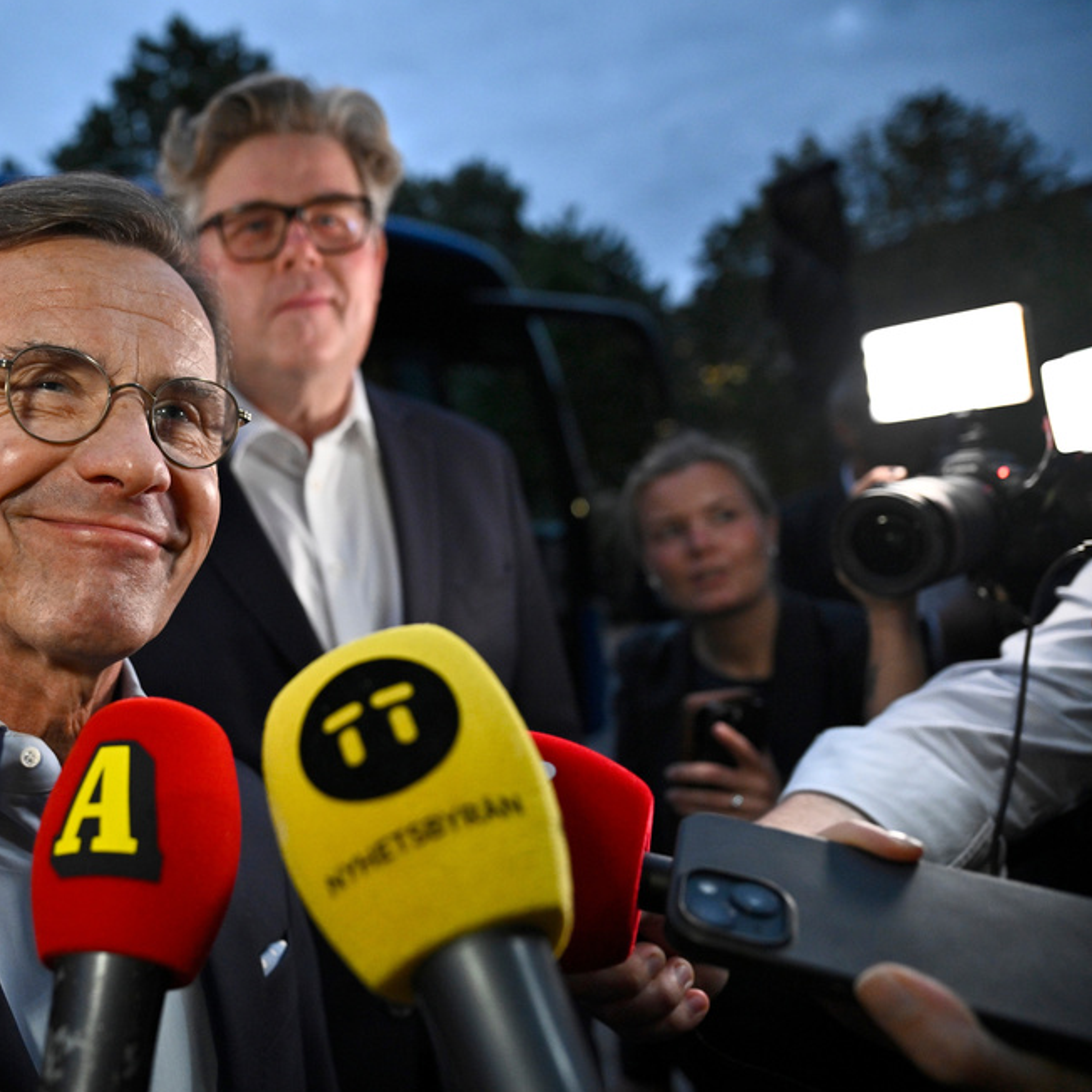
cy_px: 561
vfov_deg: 51.1
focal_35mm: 32
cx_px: 250
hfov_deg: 48.7
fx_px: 1142
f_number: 2.8
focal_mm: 24
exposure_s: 1/500
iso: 2000
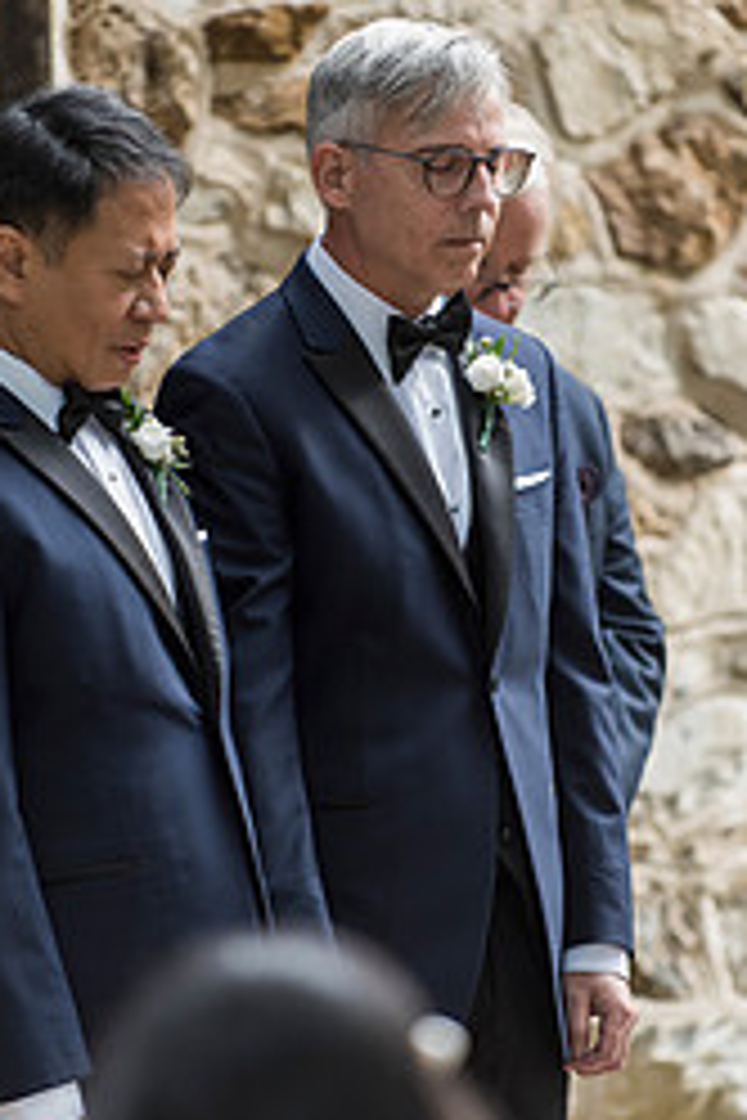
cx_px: 360
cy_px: 508
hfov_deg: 3.8
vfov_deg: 5.7
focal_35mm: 361
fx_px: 11235
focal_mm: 200
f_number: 3.2
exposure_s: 1/640
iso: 800
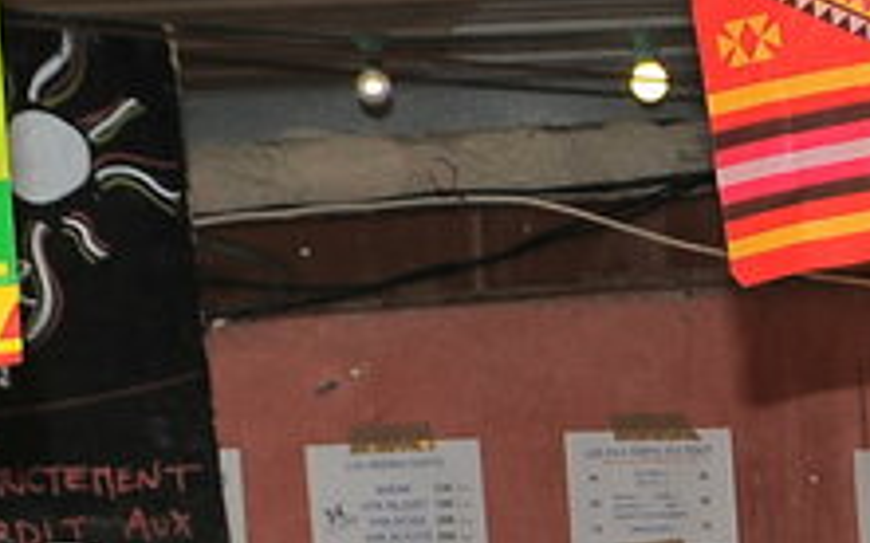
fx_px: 3603
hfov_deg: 13.1
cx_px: 1248
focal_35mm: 152
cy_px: 887
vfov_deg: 8.4
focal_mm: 18
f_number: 3.5
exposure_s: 1/60
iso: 200
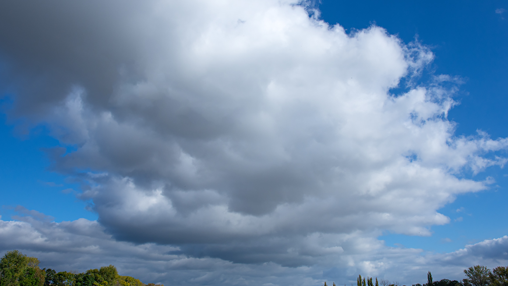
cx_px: 252
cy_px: 151
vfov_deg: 44.4
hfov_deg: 71.9
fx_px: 350
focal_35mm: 26
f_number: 8
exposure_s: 1/1600
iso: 200
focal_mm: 16
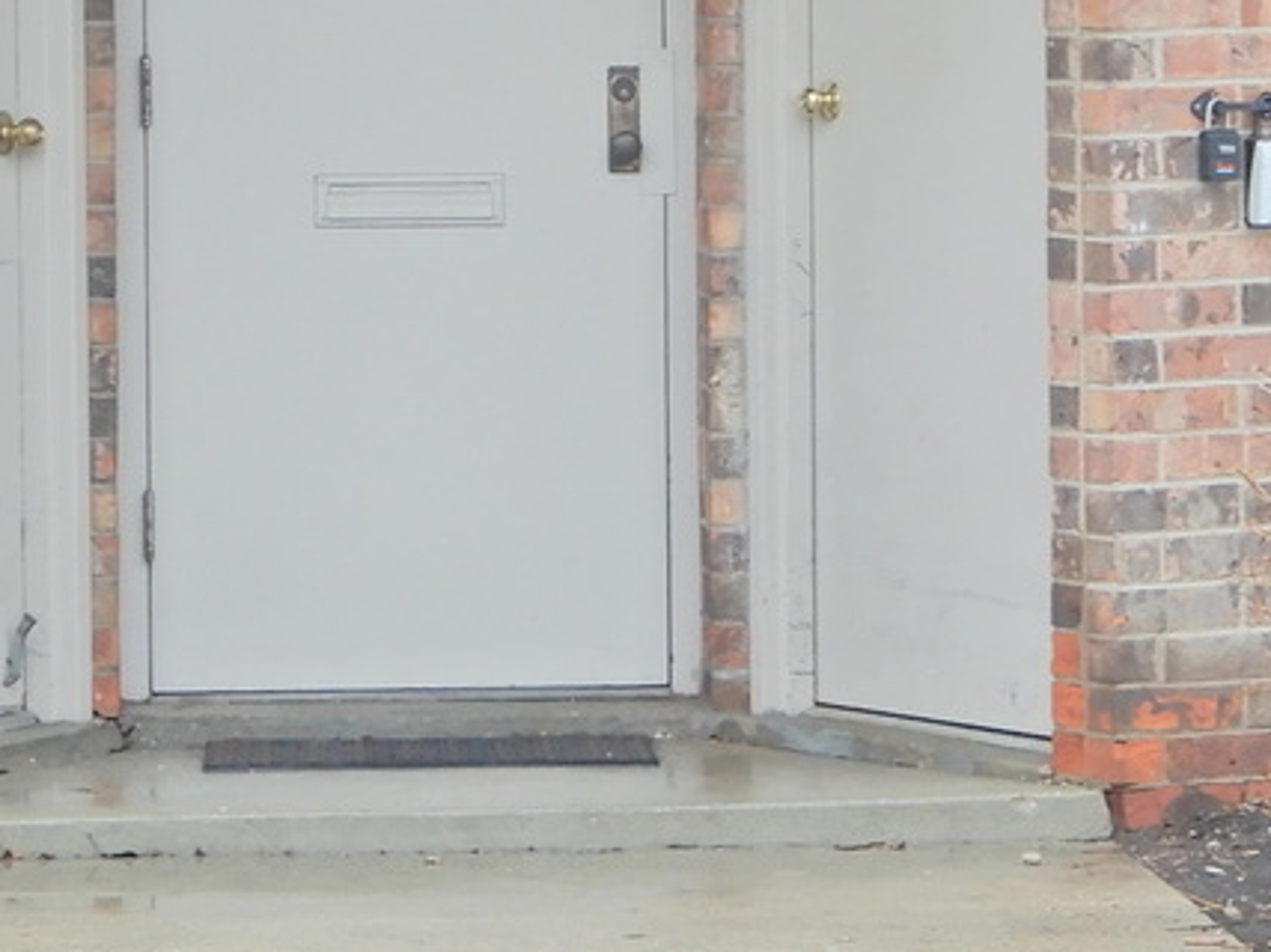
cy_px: -21
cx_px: 634
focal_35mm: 236
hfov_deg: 8.4
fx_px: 8663
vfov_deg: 6.3
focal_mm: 12.5
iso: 160
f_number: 4.5
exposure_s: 1/30
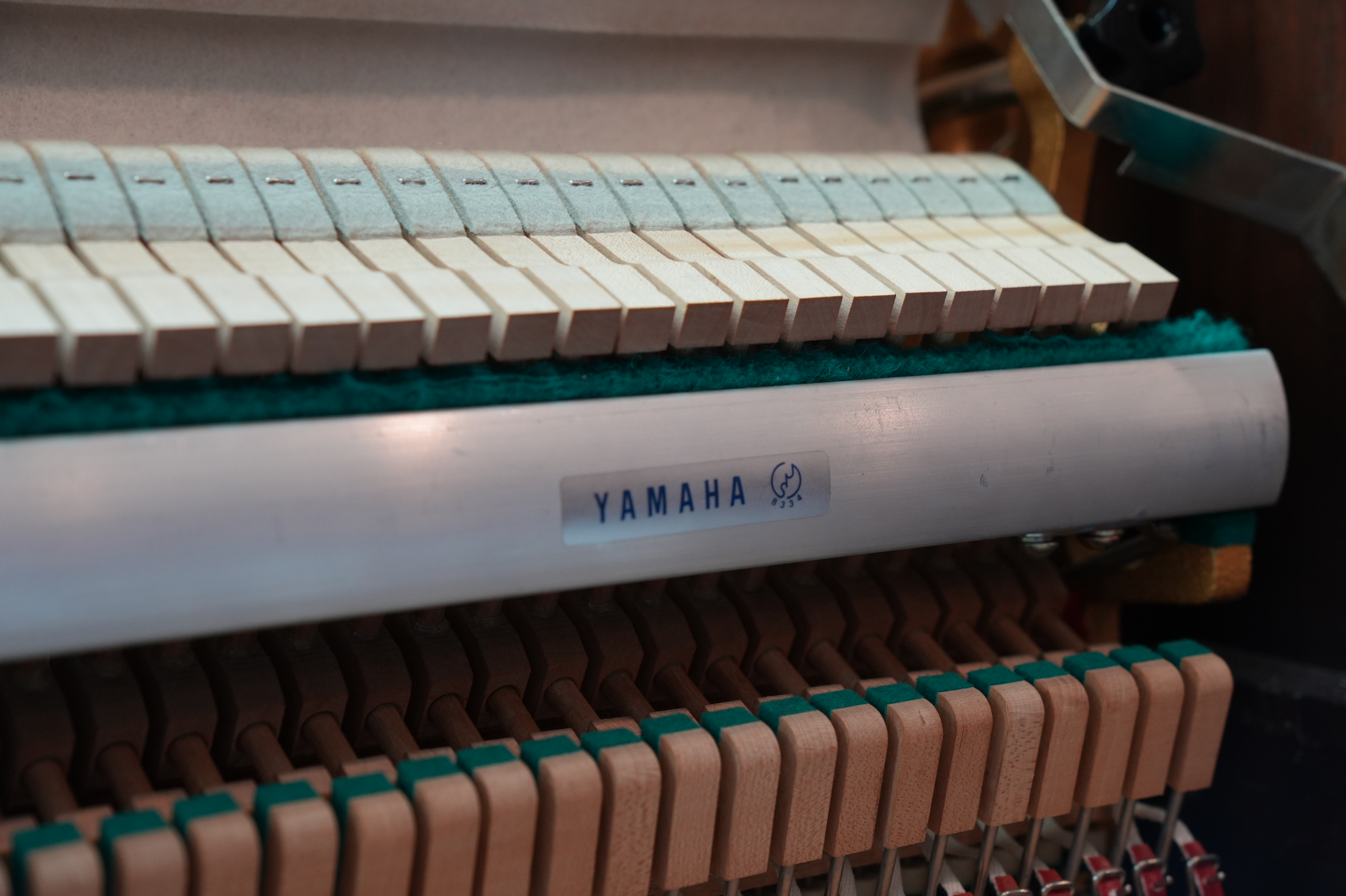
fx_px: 2411
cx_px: 673
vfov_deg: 21.1
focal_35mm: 64
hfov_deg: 31.2
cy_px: 448
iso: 640
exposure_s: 1/80
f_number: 4
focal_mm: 43
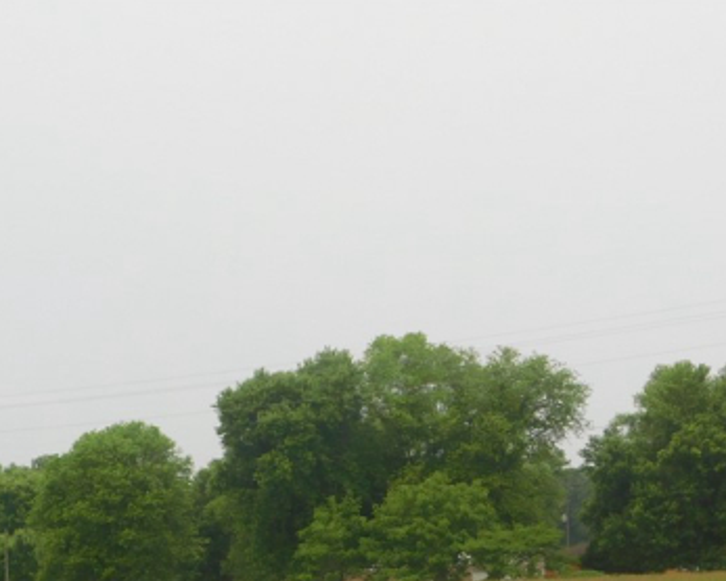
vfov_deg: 11.5
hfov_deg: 14.5
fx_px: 2859
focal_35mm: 133
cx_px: 298
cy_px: 516
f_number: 4.3
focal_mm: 12.6
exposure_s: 1/50
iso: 125
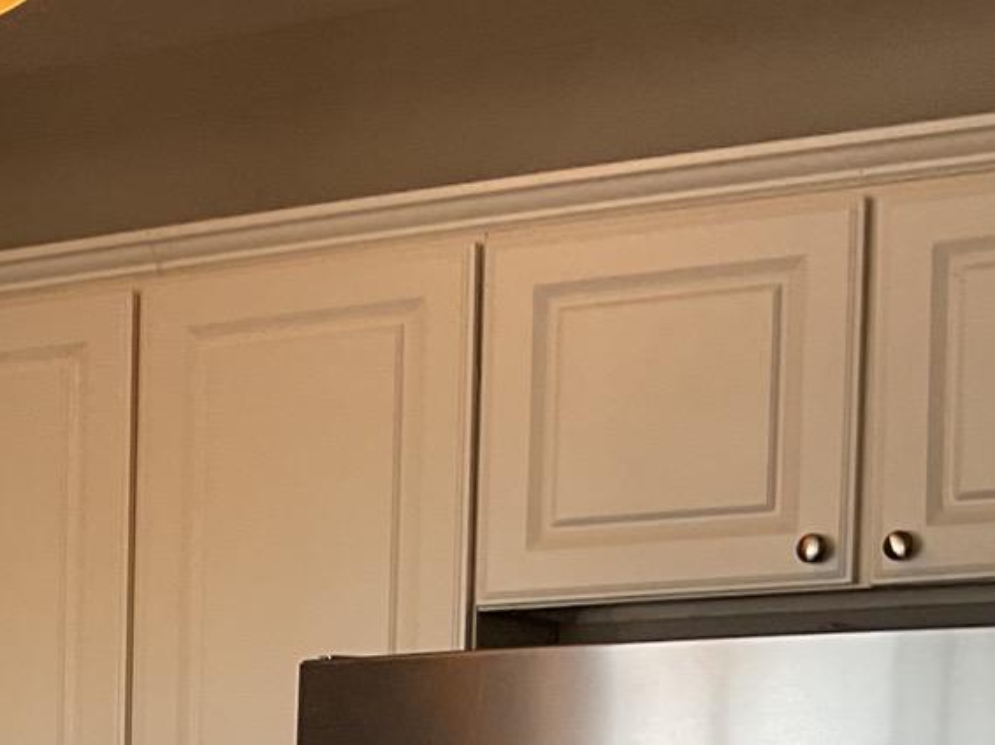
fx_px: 3017
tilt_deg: -4.9
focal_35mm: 105
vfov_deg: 13.1
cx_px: -396
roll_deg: +0.8
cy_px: 1209
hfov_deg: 17.3
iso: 40
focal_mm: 3
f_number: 1.8
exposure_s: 1/120
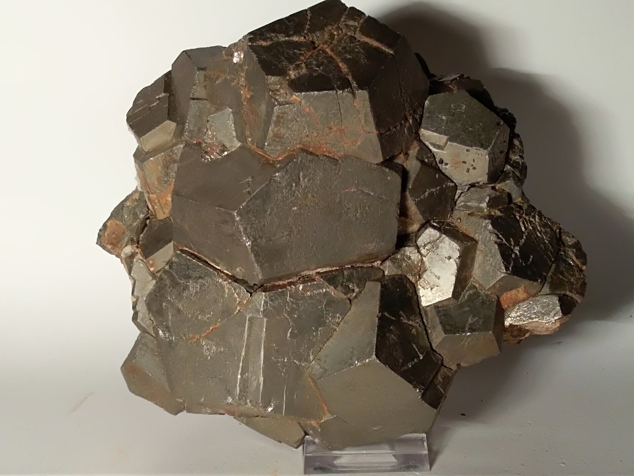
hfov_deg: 67.3
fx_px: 476
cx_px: 317
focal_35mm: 26
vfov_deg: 53.1
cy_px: 238
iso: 197
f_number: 2
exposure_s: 1/100
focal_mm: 3.54
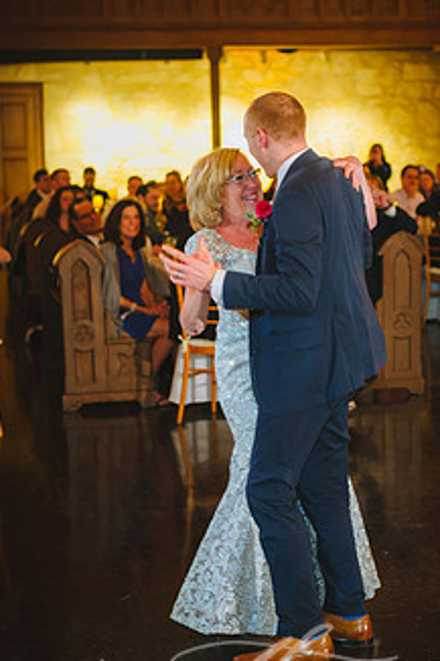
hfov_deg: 17.0
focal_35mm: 80
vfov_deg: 25.4
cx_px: 273
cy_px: 310
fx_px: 1468
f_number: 2.8
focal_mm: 58
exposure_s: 1/125
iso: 3200
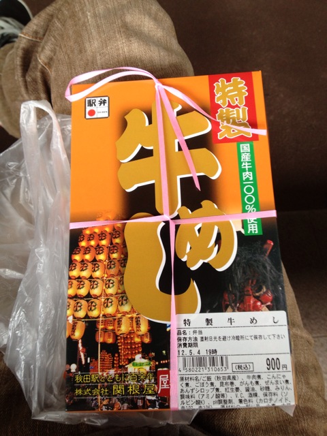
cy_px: 218
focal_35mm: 35
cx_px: 164
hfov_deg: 40.7
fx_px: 441
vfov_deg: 52.6
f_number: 2.4
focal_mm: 4.28
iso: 80
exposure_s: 1/60
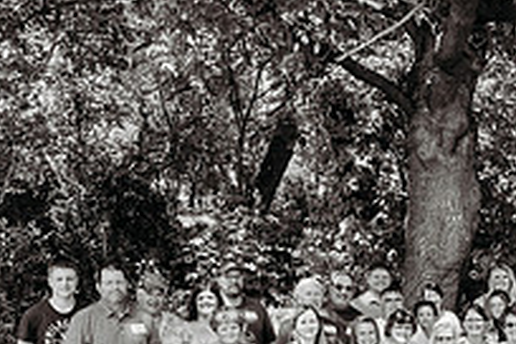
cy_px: 336
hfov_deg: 23.6
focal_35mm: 81
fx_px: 1161
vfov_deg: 16.5
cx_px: 559
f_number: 4.5
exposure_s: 1/200
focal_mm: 28.5
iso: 160
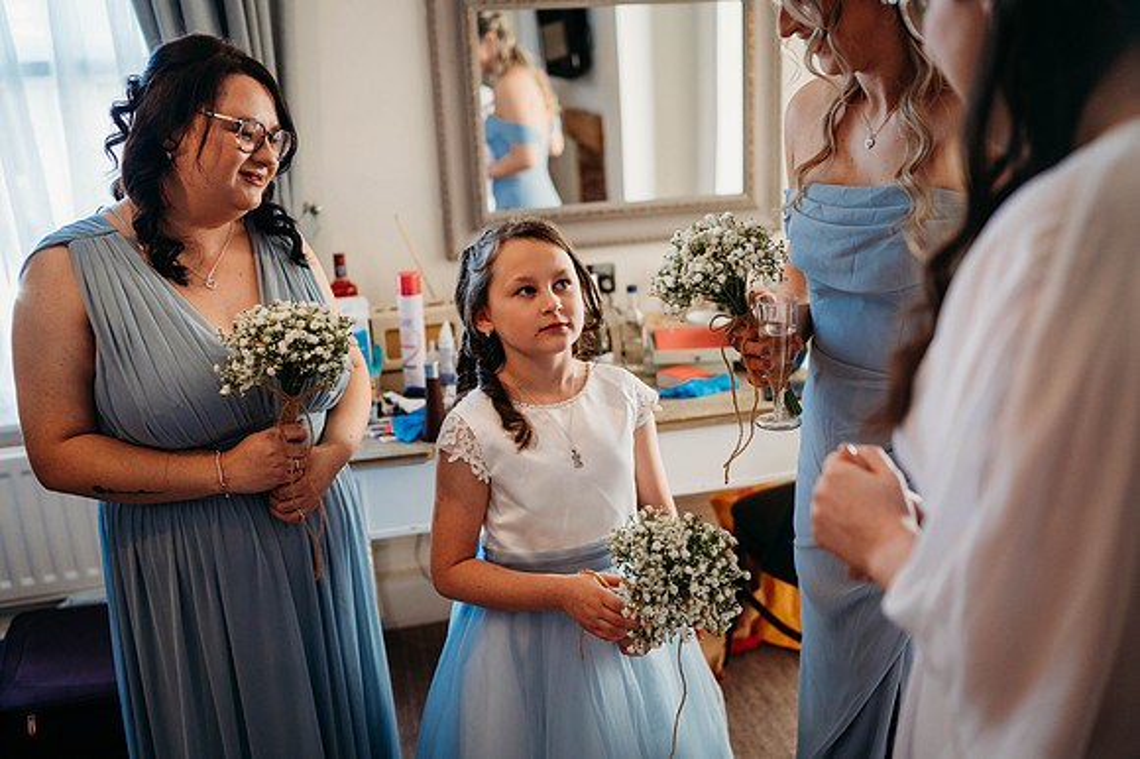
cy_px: 380
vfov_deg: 37.8
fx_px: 1108
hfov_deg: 54.5
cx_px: 570
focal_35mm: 35
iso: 640
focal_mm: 35
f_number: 2
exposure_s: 1/200
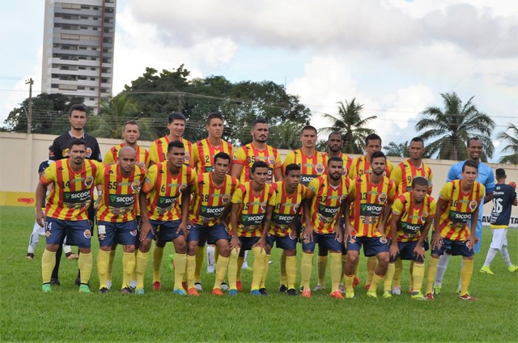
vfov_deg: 25.6
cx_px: 259
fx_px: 754
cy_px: 172
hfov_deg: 37.9
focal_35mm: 52
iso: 100
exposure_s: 1/200
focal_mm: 35
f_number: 7.1
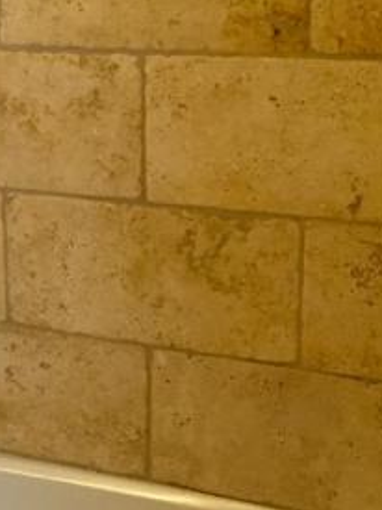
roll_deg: +2.4
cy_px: 130
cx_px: -82
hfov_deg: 17.3
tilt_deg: -12.8
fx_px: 1193
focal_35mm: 81
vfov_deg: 23.9
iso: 160
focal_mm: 4.15
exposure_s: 1/30
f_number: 2.2
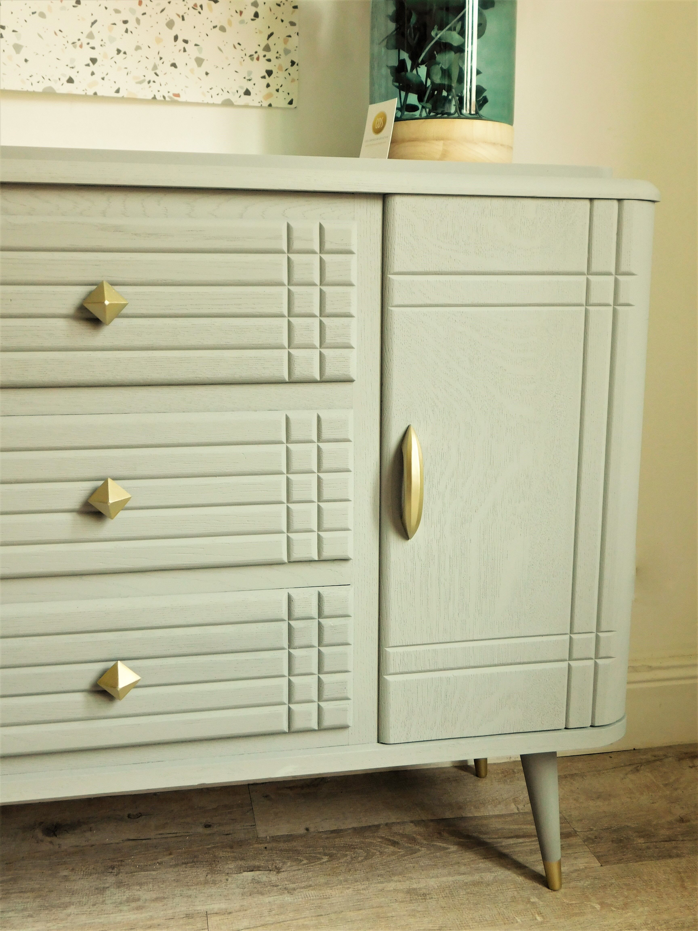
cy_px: 466
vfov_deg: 51.4
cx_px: 349
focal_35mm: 36
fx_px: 968
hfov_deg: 39.7
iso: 125
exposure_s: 1/13
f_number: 3.5
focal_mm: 6.3
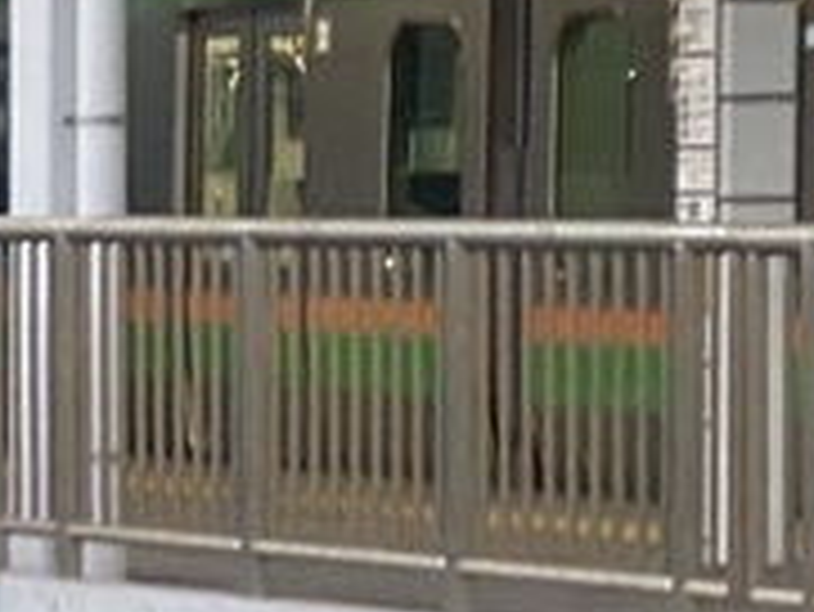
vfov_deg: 4.3
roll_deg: +0.1
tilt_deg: -3.0
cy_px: 702
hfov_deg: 5.4
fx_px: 8118
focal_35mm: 345
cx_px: -1601
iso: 80
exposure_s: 1/50
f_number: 2
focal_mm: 6
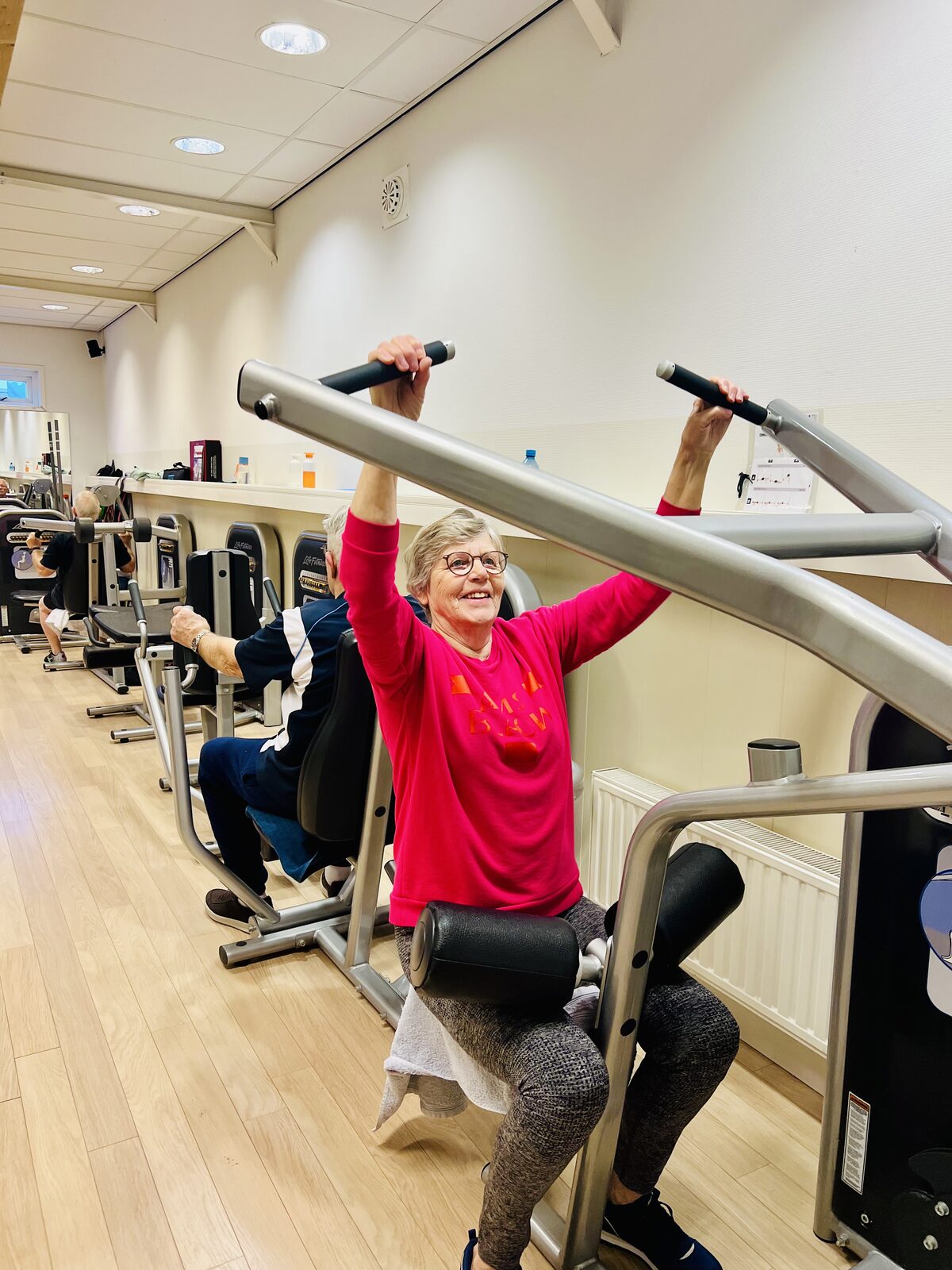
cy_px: 635
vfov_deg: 67.3
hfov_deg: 53.1
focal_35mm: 26
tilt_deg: -8.9
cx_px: 476
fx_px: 953
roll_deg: -1.0
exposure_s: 1/100
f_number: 1.5
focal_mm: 5.7
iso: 125
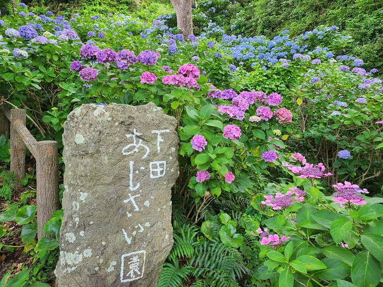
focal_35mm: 26
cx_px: 192
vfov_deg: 53.1
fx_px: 288
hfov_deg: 67.3
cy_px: 144
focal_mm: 5.4
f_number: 1.8
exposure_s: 1/110
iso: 40
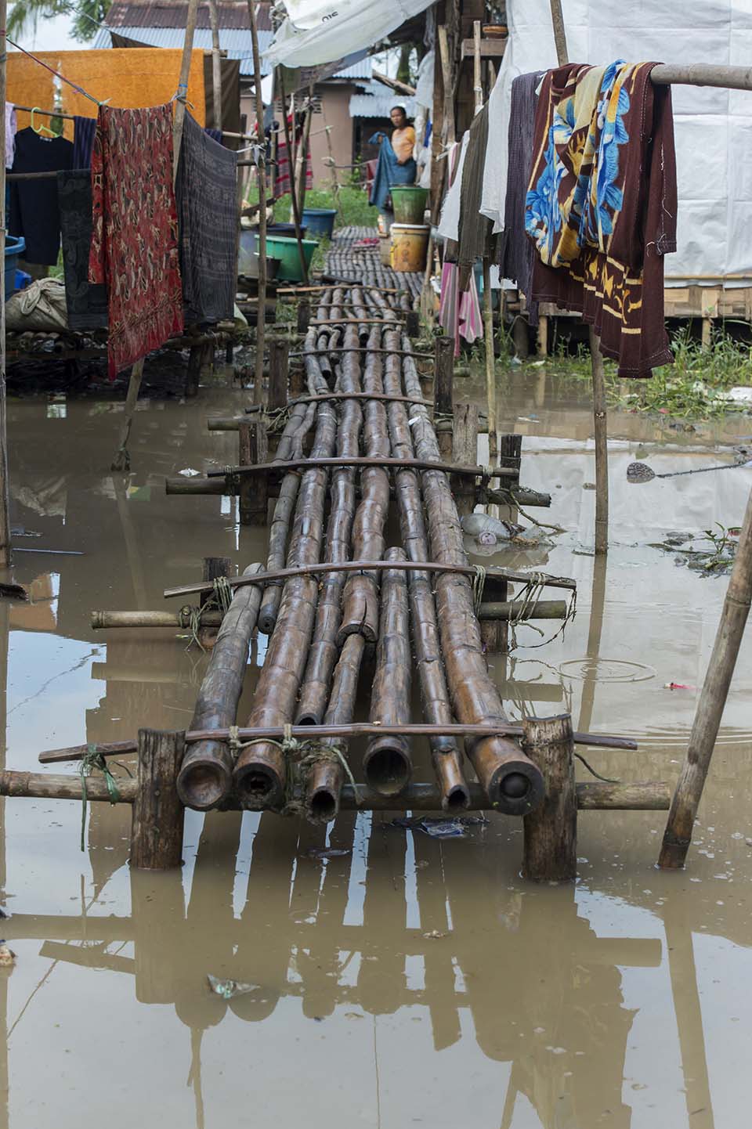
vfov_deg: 28.9
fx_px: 2195
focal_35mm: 70
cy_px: 564
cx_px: 376
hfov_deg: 19.4
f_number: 13
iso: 800
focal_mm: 70
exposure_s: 1/200
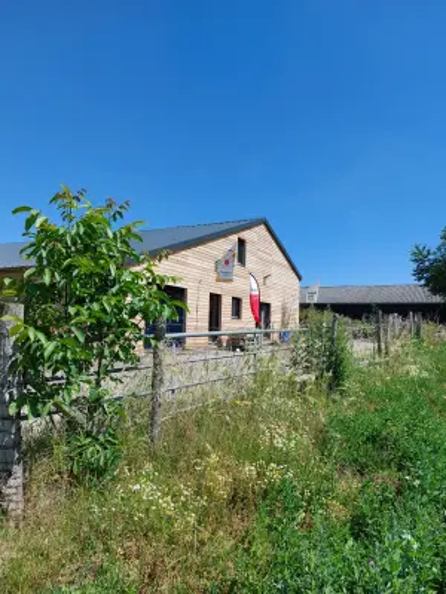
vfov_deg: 69.4
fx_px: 429
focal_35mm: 25
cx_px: 223
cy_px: 297
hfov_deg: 54.9
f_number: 1.8
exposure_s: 1/1087
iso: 25
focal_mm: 5.23
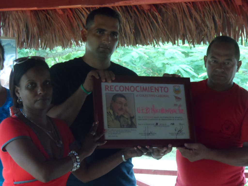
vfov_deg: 17.0
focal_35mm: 87
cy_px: 93
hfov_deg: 22.5
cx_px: 124
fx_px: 623
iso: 640
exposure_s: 1/30
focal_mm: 15.9
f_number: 5
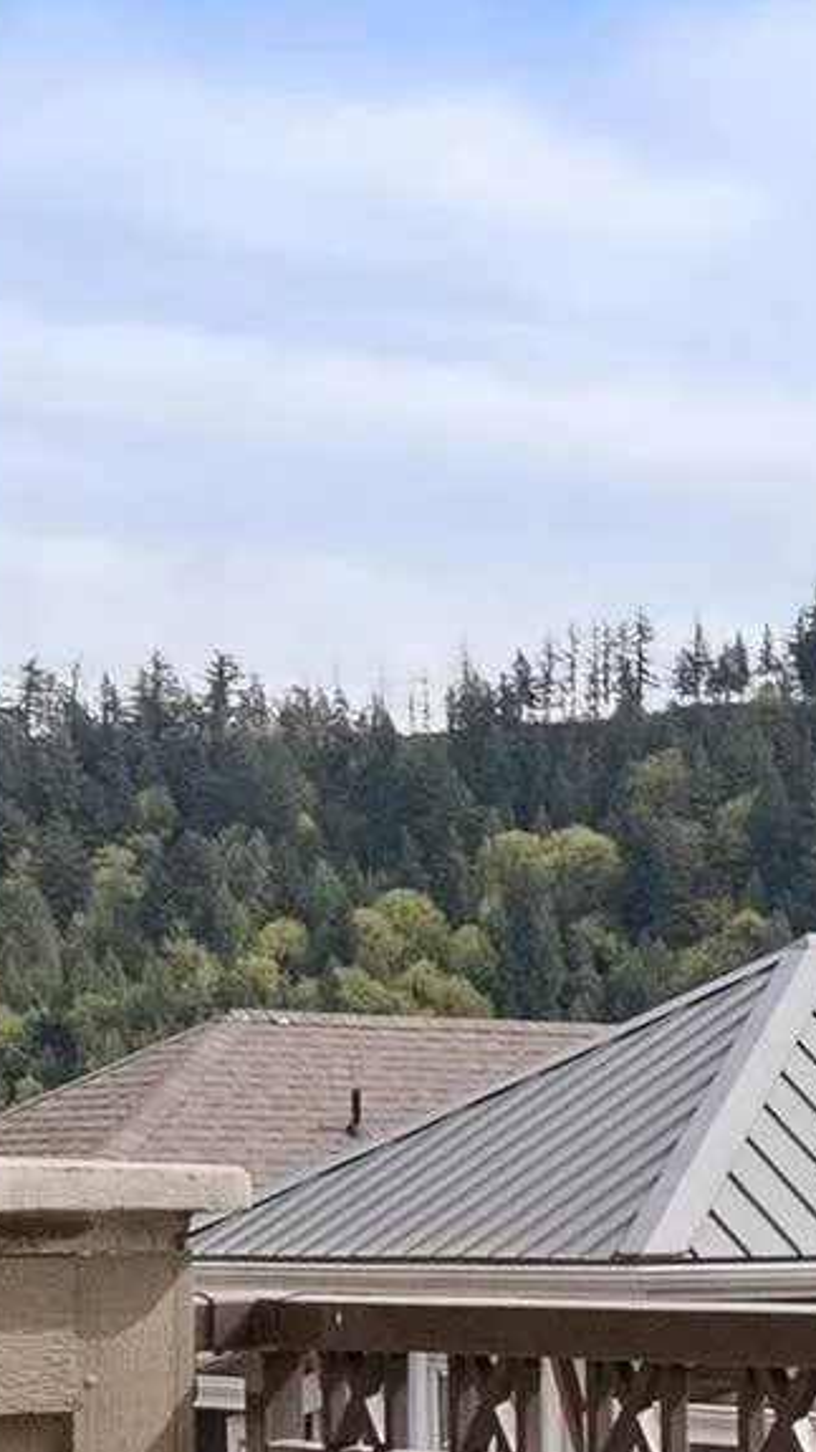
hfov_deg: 11.8
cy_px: 1169
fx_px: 3234
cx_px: 1943
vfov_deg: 24.9
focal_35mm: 84
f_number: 7.1
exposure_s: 1/1600
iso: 200
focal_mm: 10
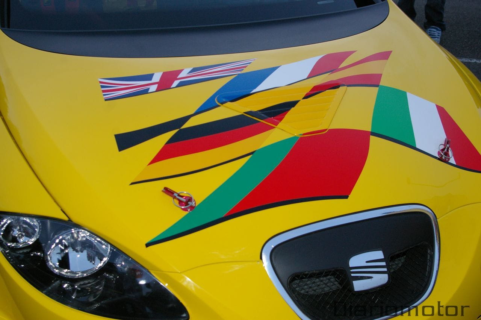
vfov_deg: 31.8
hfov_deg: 46.4
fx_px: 561
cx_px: 240
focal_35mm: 42
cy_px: 160
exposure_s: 1/45
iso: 800
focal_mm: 28
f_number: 5.6
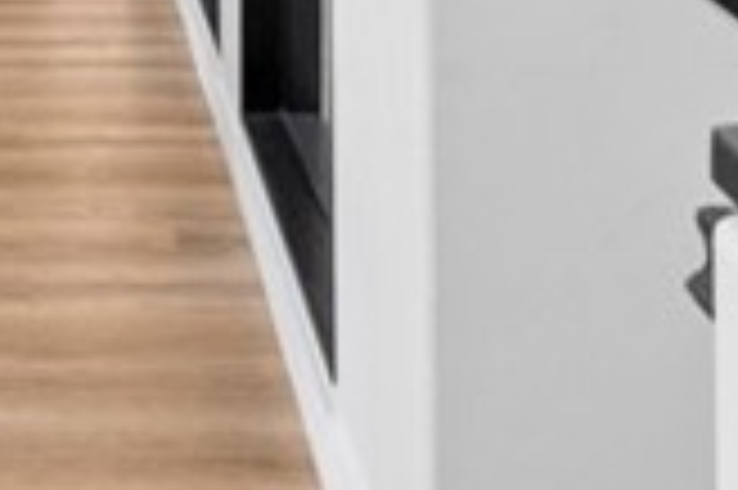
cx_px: -94
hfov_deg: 19.5
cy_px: -483
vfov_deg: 12.2
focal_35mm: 100
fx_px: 2048
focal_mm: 16
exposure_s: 1/13
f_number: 8
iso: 200
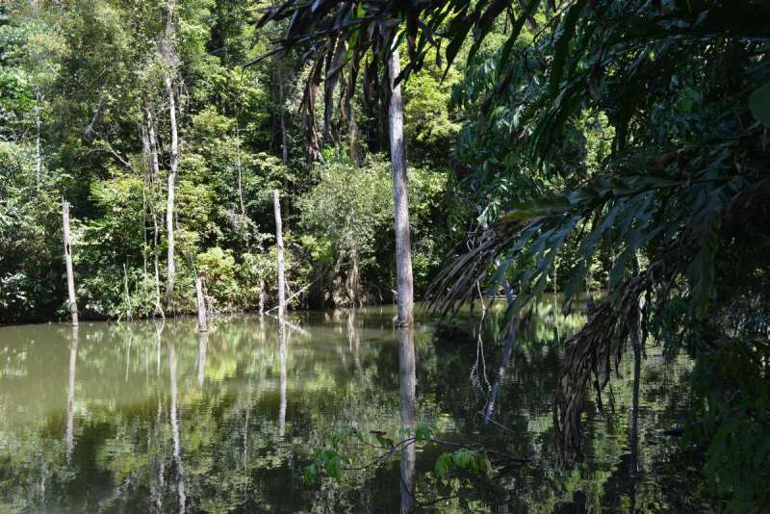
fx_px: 620
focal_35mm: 29
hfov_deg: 63.6
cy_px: 257
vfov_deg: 45.0
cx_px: 385
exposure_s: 1/320
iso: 800
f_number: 5.6
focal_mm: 29
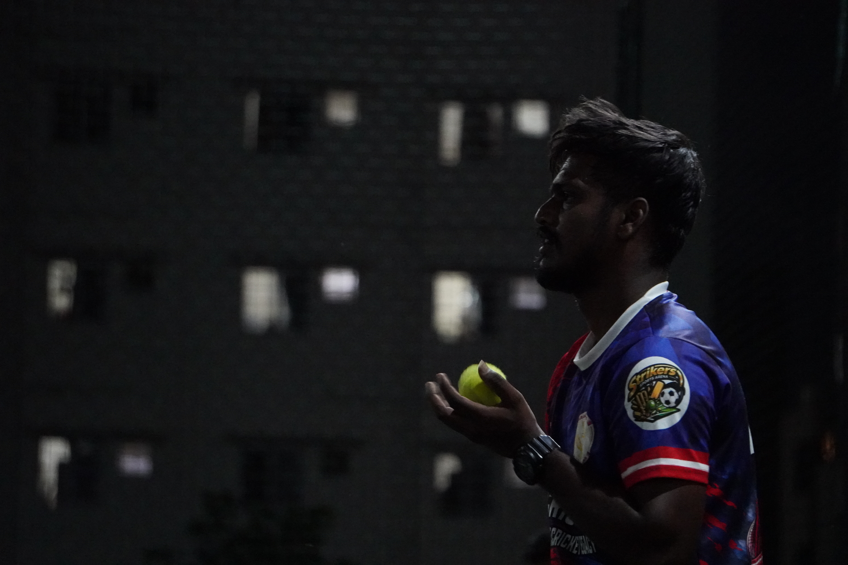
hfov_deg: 9.5
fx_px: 5123
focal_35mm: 218
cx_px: 424
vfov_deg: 6.3
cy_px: 282
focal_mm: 145
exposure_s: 1/125
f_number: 5.6
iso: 8000
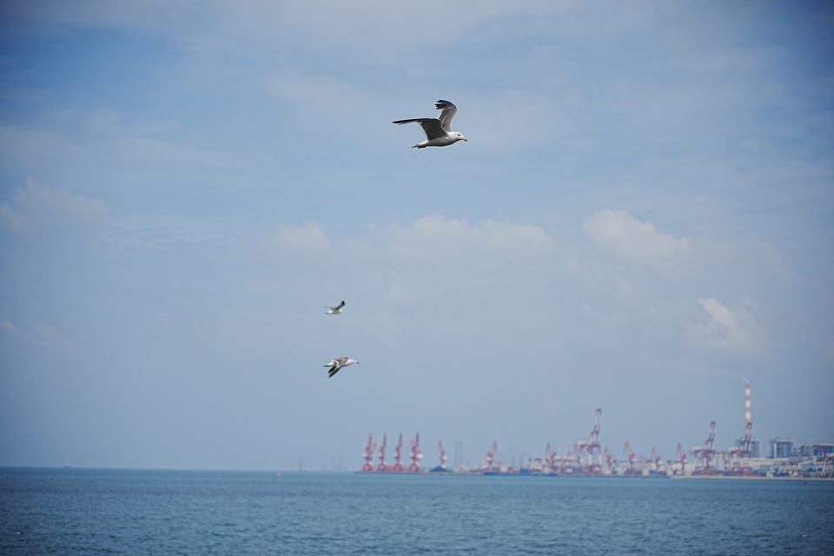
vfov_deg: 18.2
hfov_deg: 27.0
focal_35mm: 75
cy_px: 278
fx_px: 1737
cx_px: 417
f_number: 2.8
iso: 50
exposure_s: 1/3200
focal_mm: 75
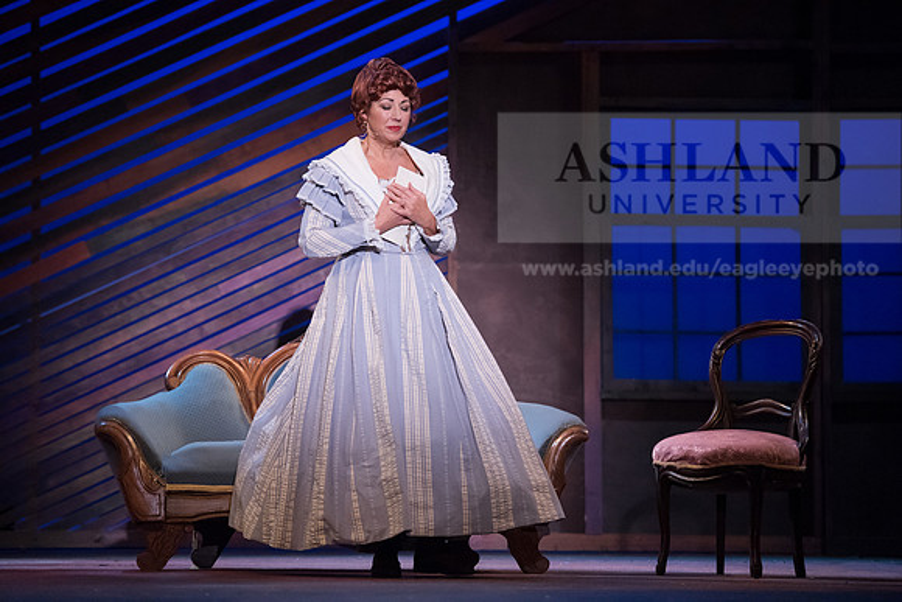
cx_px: 451
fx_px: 3759
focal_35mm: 150
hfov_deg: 13.7
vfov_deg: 9.2
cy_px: 301
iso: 4000
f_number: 3.2
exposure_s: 1/320
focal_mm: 150
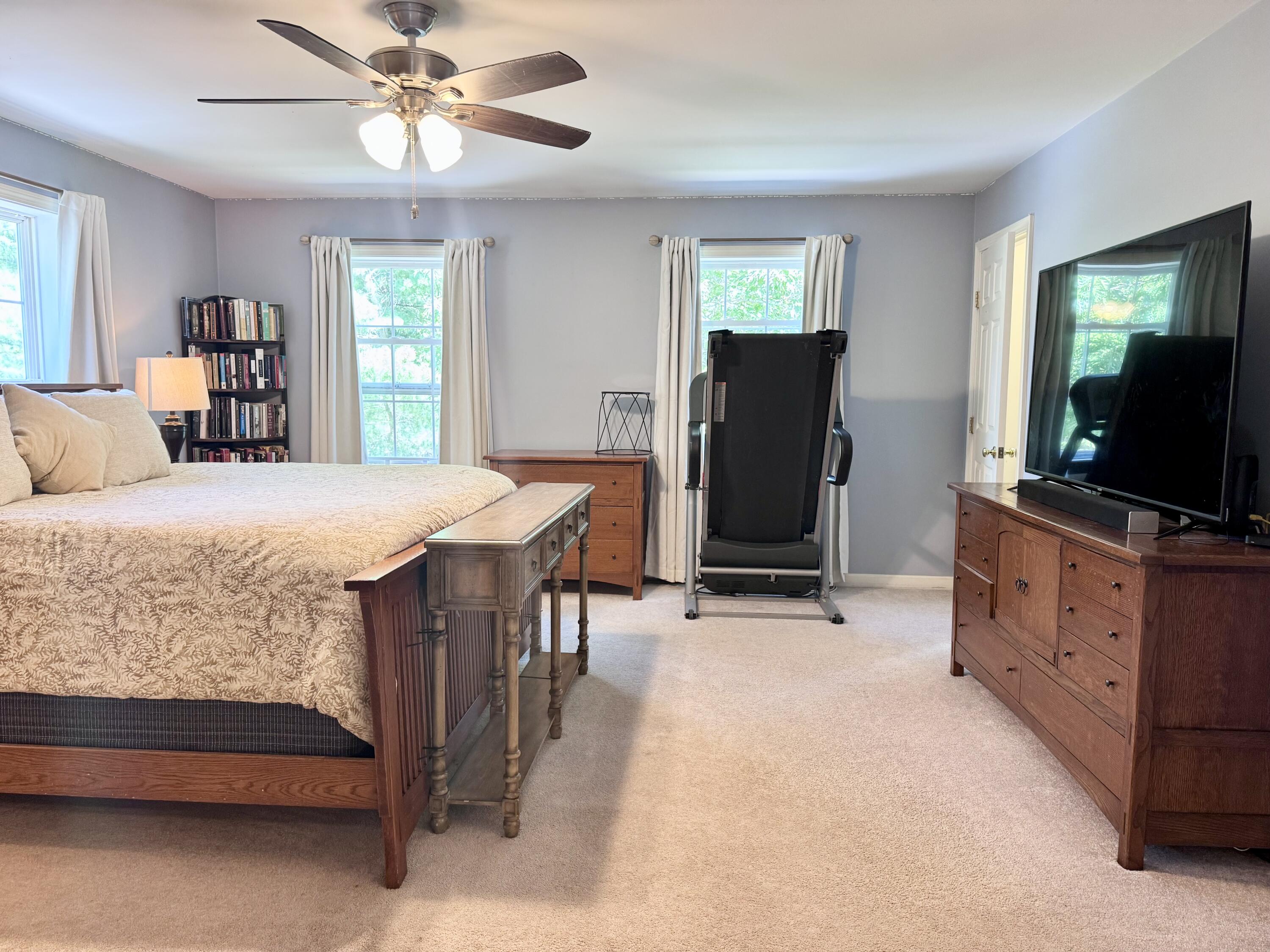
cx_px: 635
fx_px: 881
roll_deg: -0.4
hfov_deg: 71.6
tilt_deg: -6.7
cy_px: 476
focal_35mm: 24
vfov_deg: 56.8
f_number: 1.78
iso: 200
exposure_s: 1/60
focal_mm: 6.76
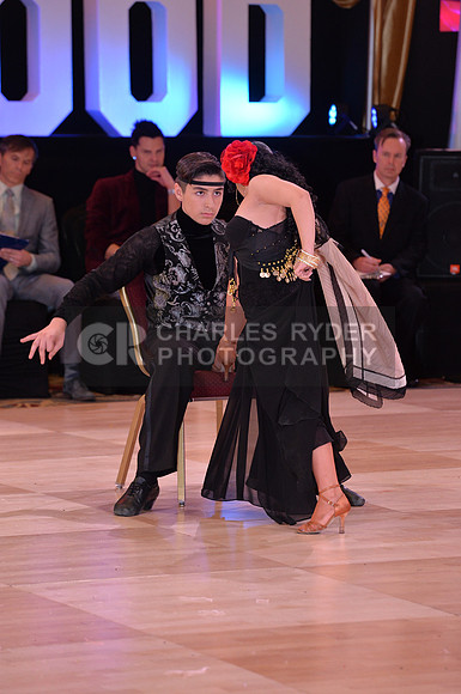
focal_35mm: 175
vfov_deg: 11.8
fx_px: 3371
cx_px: 230
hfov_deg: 7.8
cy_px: 347
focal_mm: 175
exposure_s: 1/250
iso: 1600
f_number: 5.6
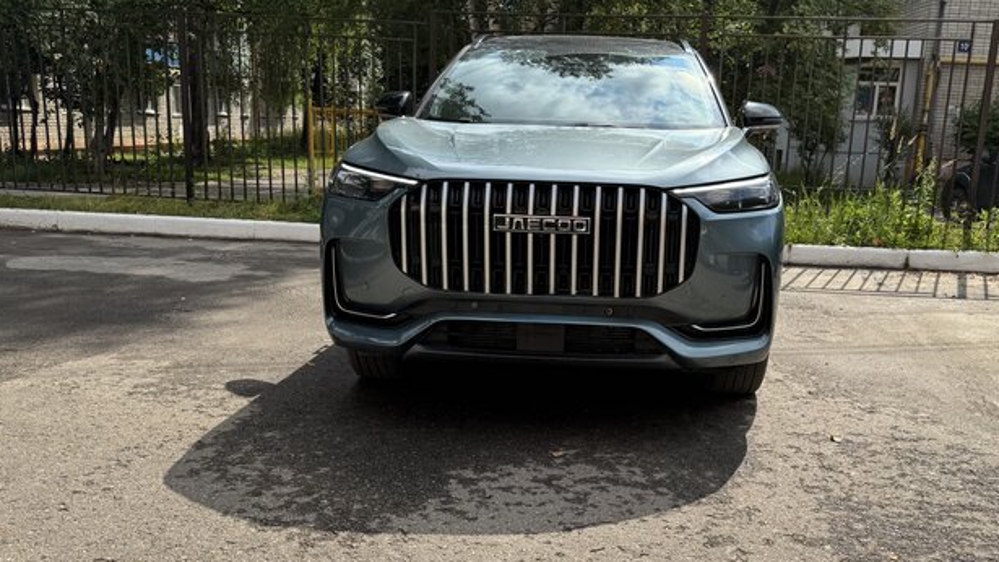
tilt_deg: -13.9
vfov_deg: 34.5
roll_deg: -1.7
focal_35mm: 34
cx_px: 588
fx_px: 901
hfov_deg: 57.7
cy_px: 356
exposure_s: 1/3413
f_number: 1.78
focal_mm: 6.76
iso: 80
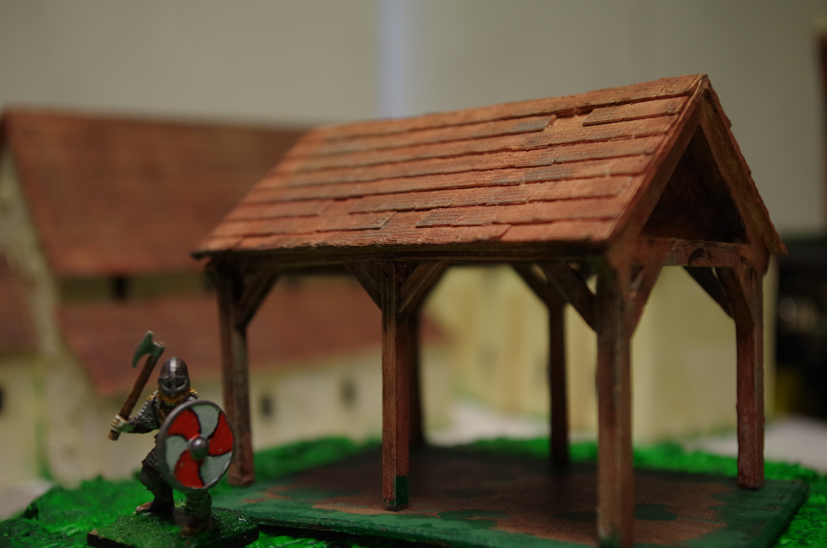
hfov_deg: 42.8
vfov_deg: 29.1
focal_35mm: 46
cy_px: 274
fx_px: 1055
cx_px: 414
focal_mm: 30.63
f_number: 5
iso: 800
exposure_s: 1/160
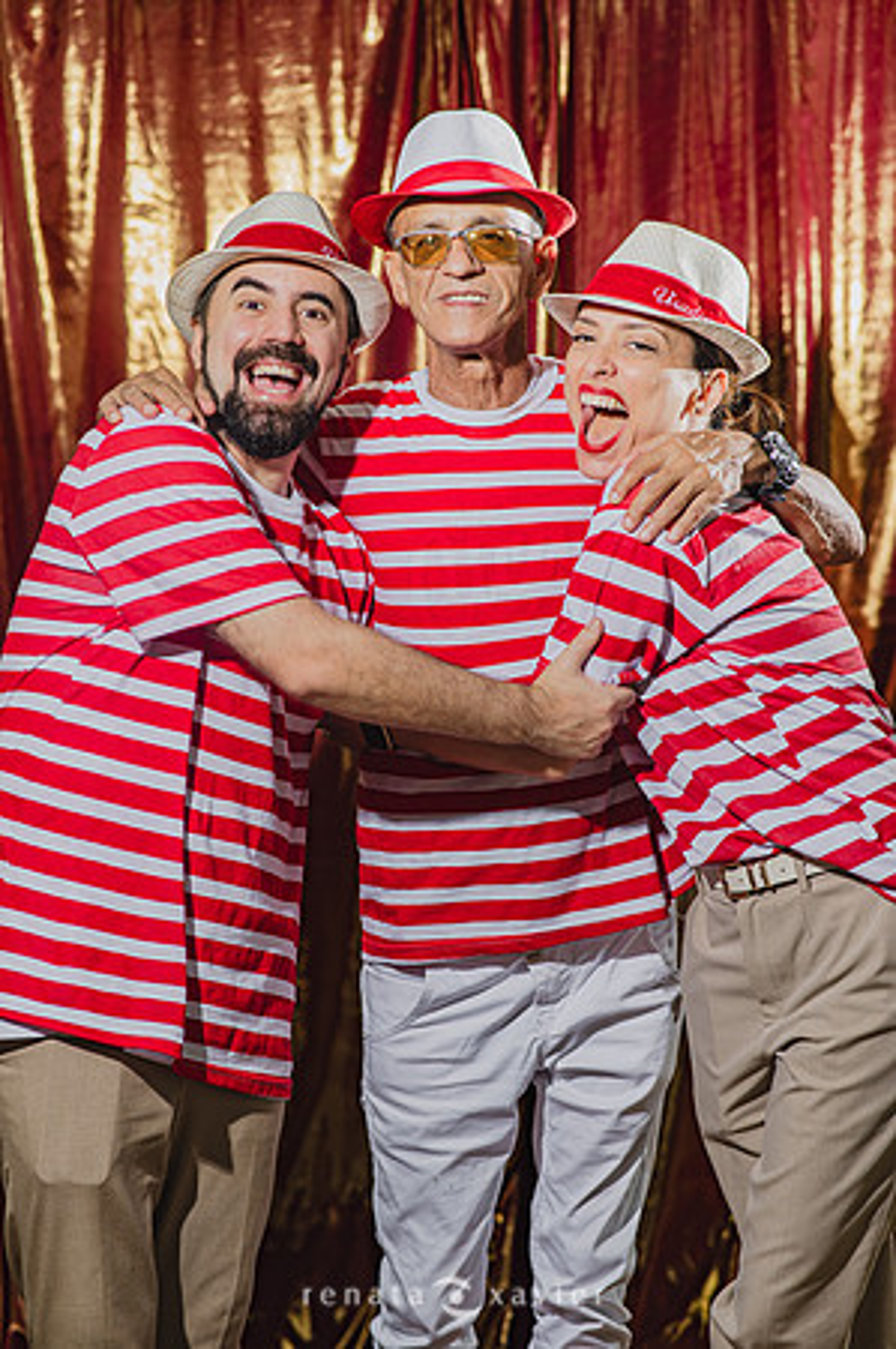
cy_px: 674
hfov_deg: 16.0
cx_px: 448
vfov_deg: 23.9
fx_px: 3180
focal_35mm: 85
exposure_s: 1/100
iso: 125
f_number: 2.5
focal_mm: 85
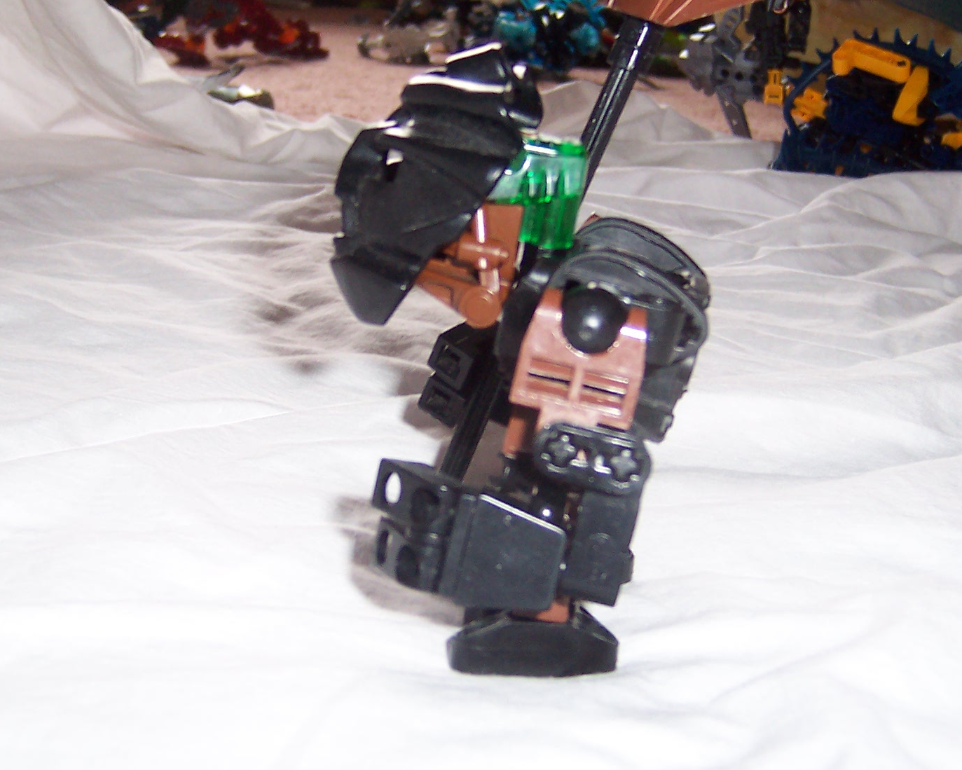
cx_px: 459
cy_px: 335
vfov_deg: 29.1
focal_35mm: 52
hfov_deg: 36.0
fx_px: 1481
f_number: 2.8
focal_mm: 5.6
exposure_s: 1/60
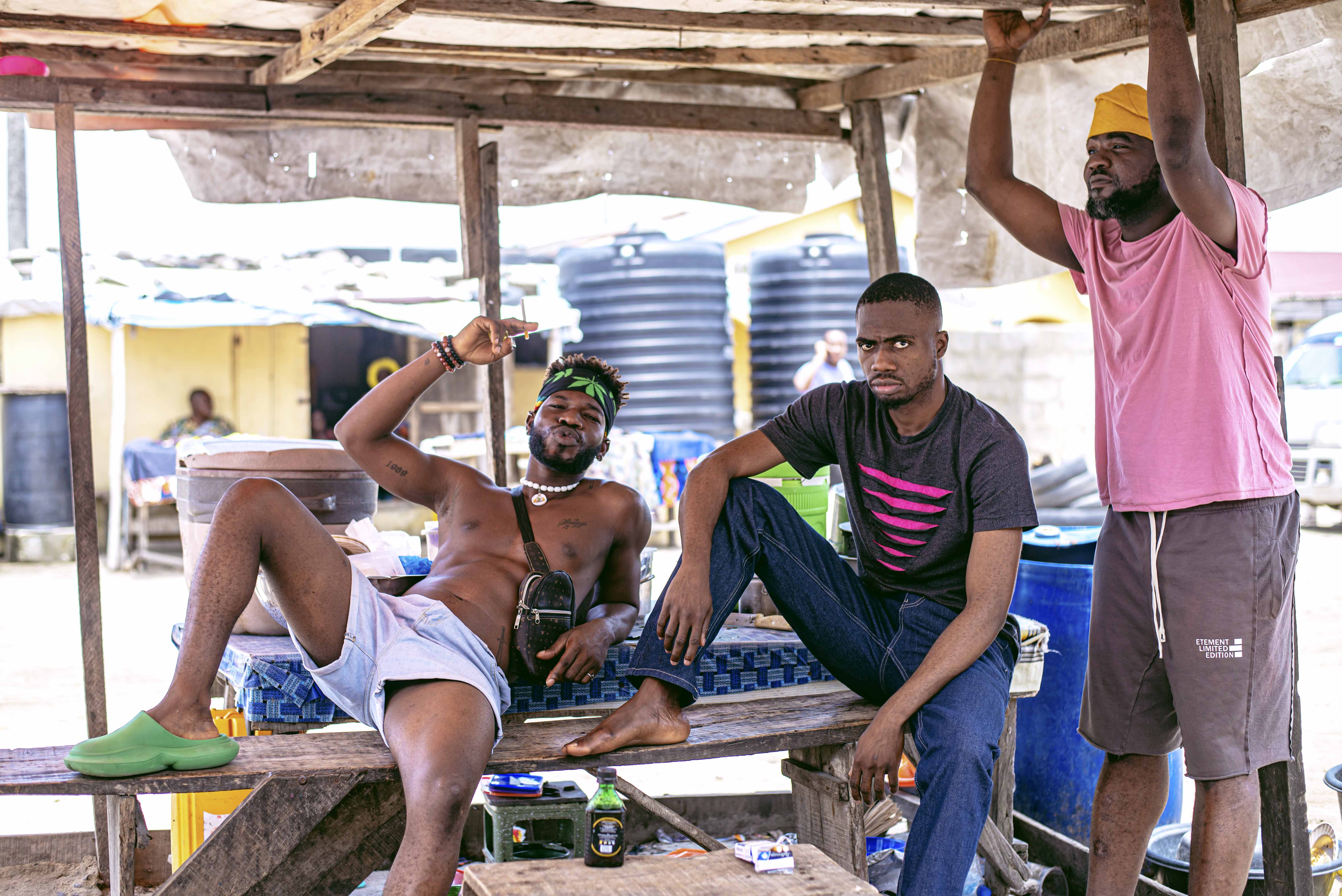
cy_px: 448
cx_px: 671
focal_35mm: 50
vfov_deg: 27.0
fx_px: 1865
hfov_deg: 39.6
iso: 100
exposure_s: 1/500
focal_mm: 50
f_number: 2.8
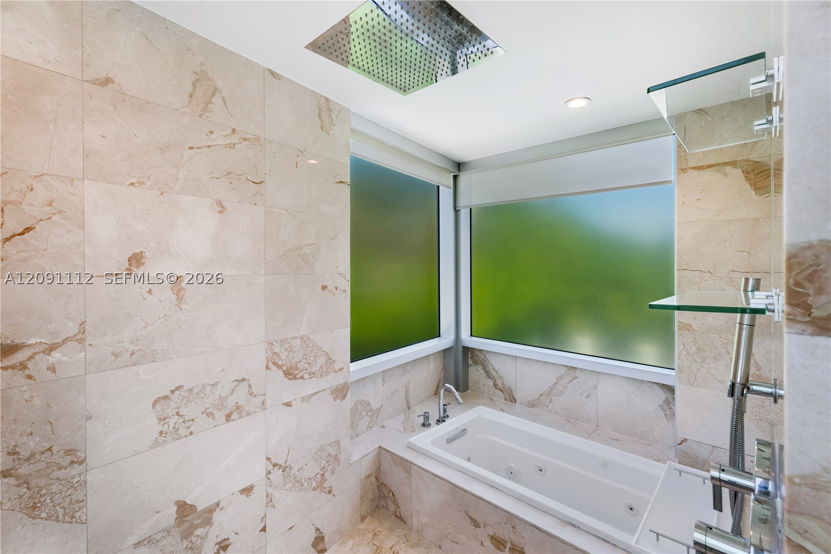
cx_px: 416
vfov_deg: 73.7
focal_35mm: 16
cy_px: 277
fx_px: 369
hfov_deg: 96.7
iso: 64
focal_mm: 16
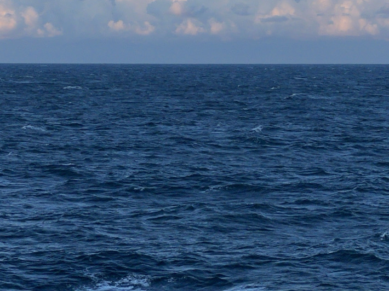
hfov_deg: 9.1
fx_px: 2438
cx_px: 120
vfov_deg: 6.8
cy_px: -13
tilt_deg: +1.4
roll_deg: +0.8
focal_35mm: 217
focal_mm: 9
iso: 32
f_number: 2.8
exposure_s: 1/177
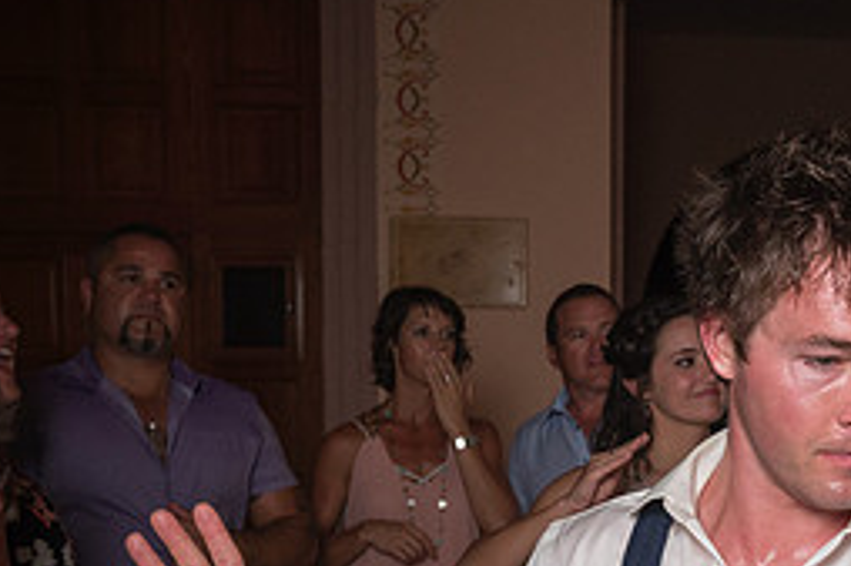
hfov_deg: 30.3
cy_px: 598
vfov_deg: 20.4
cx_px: 730
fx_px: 1512
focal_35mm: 64
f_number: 5.6
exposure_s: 1/200
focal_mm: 28
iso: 2000
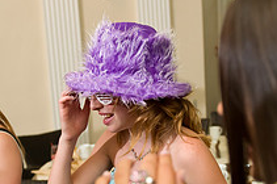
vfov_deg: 20.3
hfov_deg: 30.5
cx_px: 150
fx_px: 507
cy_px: 145
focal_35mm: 66
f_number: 3.2
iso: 1600
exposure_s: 1/125
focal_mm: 24
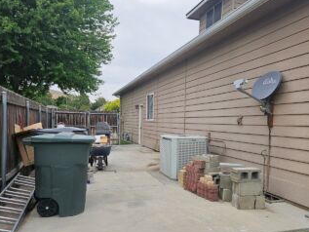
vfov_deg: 48.1
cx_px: 159
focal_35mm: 29
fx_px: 259
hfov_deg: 61.6
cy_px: 135
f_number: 1.8
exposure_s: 1/565
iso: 25
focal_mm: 5.4
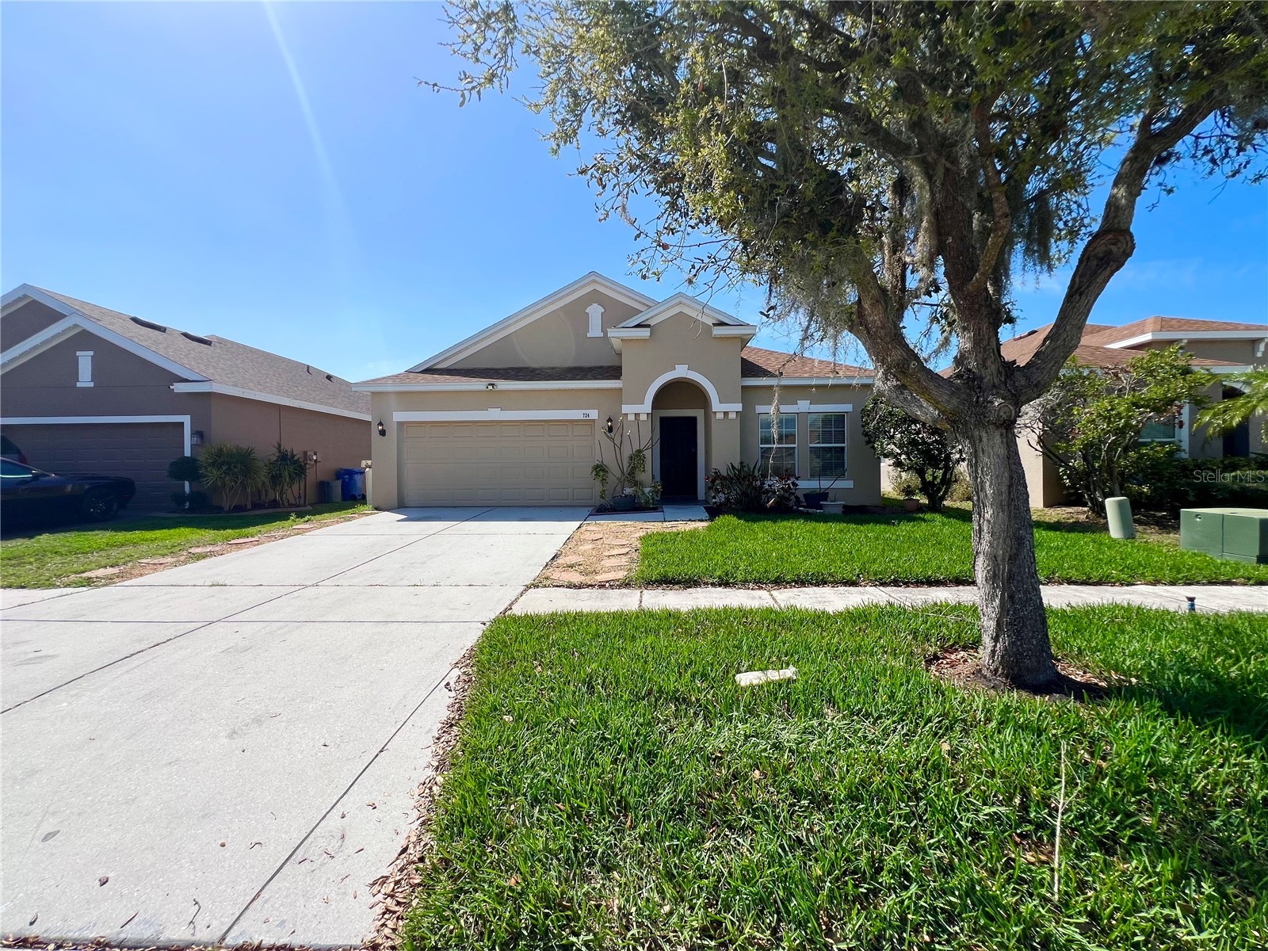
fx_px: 476
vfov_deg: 89.9
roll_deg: -0.8
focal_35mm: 13
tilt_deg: -0.1
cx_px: 634
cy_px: 476
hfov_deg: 106.2
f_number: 1.8
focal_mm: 1.57
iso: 32
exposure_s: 1/1754
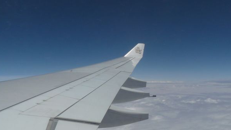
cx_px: 144
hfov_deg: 48.9
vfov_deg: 28.7
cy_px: 92
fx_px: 251
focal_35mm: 41
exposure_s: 1/640
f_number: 8
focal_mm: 4.6
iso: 100
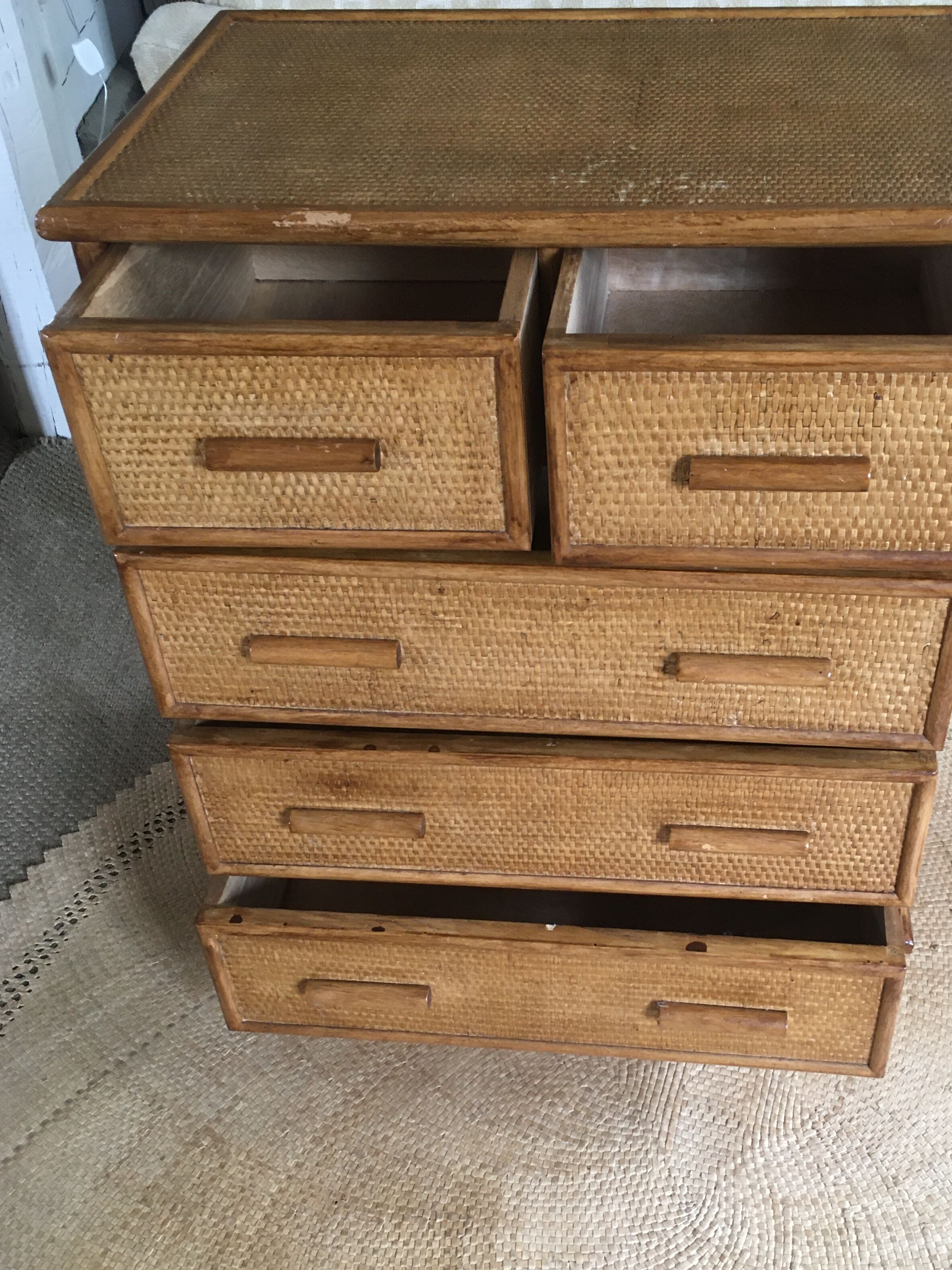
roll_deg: +1.8
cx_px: 566
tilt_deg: -41.5
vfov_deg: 49.9
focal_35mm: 37
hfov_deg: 38.5
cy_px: 748
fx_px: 1357
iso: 160
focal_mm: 4.15
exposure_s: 1/33
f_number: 2.2
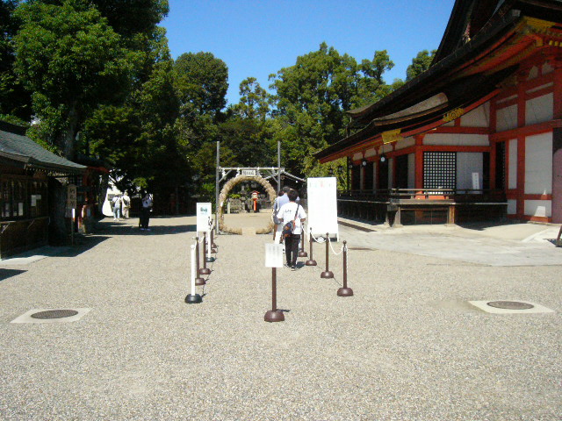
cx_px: 281
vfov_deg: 40.7
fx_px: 568
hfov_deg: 52.6
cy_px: 210
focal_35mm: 35
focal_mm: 5.8
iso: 400
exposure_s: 1/2000
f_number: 8
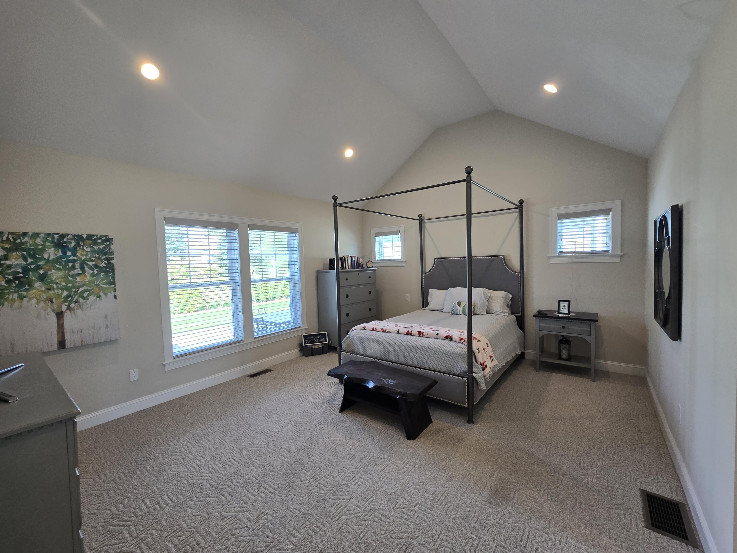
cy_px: 276
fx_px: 277
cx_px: 368
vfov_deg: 89.9
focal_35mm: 13
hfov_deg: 106.2
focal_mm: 2.2
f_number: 2.2
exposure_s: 1/60
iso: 100
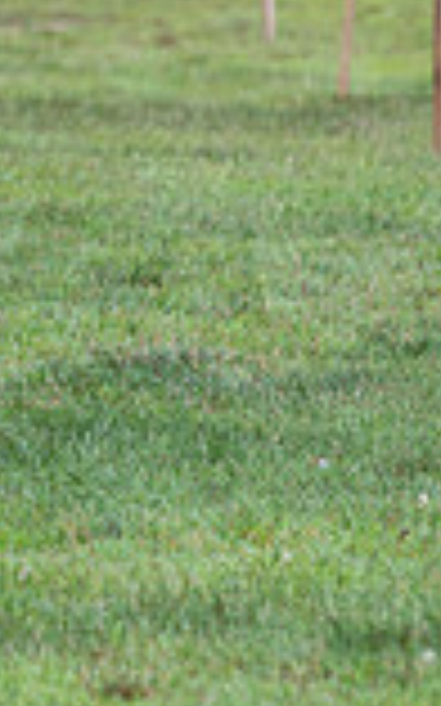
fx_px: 14474
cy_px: -155
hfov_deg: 1.7
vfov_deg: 2.8
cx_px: -320
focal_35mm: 752
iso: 320
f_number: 4.5
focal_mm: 200
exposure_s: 1/640
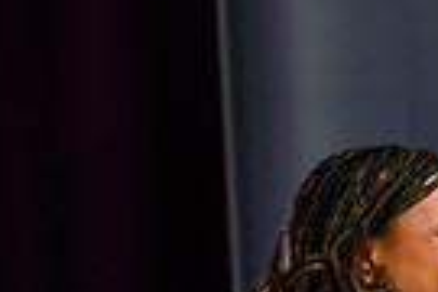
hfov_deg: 7.6
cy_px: 627
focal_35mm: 261
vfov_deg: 5.1
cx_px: 811
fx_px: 3175
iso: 4000
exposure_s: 1/250
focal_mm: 49
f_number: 3.5
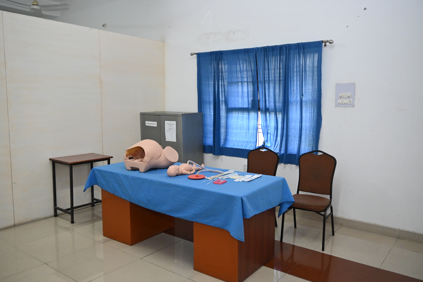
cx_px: 212
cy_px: 141
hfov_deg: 63.2
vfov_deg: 44.6
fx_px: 344
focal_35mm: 29
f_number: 3.5
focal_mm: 19.5
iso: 2000
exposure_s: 1/125
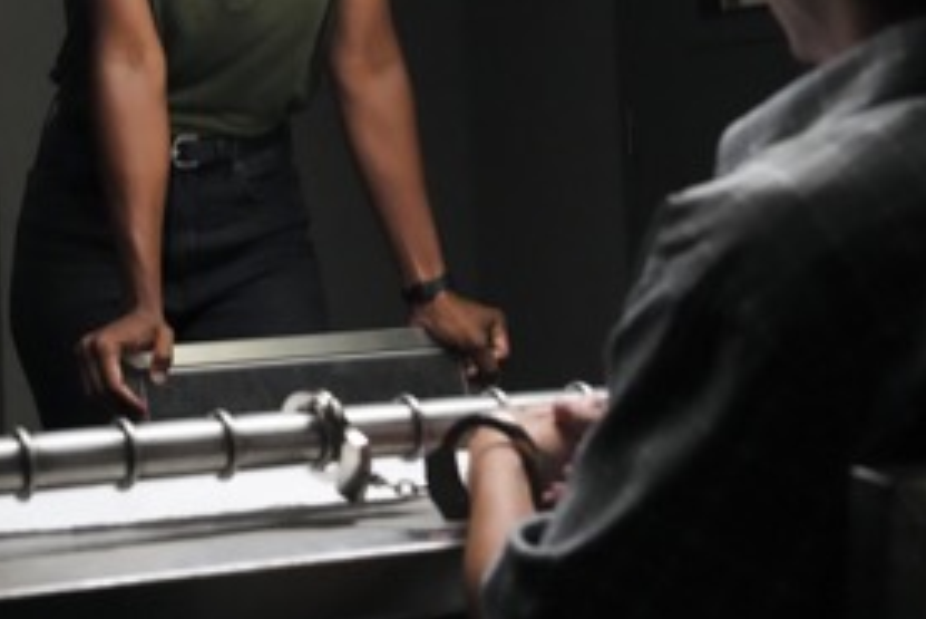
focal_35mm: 92
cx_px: 137
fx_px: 2368
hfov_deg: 21.7
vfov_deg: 14.7
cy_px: 69
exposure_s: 1/160
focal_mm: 51
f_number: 5.6
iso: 12800
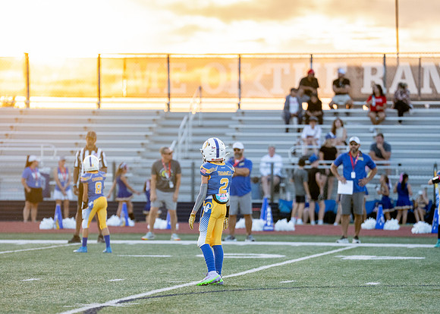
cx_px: 195
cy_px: 180
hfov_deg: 7.9
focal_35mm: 254
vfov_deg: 5.7
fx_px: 3176
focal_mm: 200
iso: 1000
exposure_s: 1/2000
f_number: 2.8
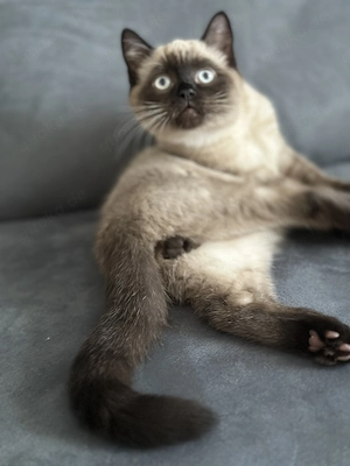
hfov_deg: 30.3
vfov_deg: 39.7
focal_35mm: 48
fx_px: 647
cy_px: 233
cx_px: 175
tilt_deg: -28.7
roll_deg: +5.9
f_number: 1.78
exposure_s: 1/30
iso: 800
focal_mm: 6.86
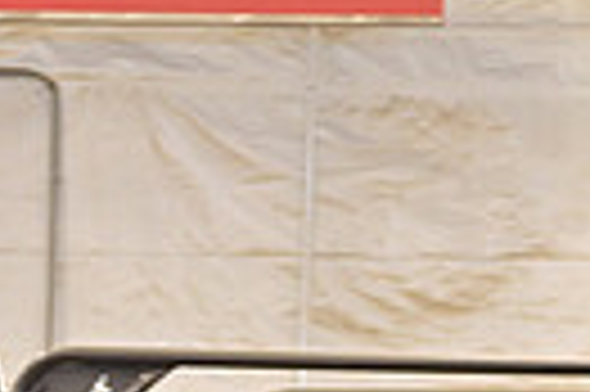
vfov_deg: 1.5
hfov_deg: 2.3
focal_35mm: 887
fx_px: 14519
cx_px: -9
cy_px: 809
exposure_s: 1/250
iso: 2500
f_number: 3.5
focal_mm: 200
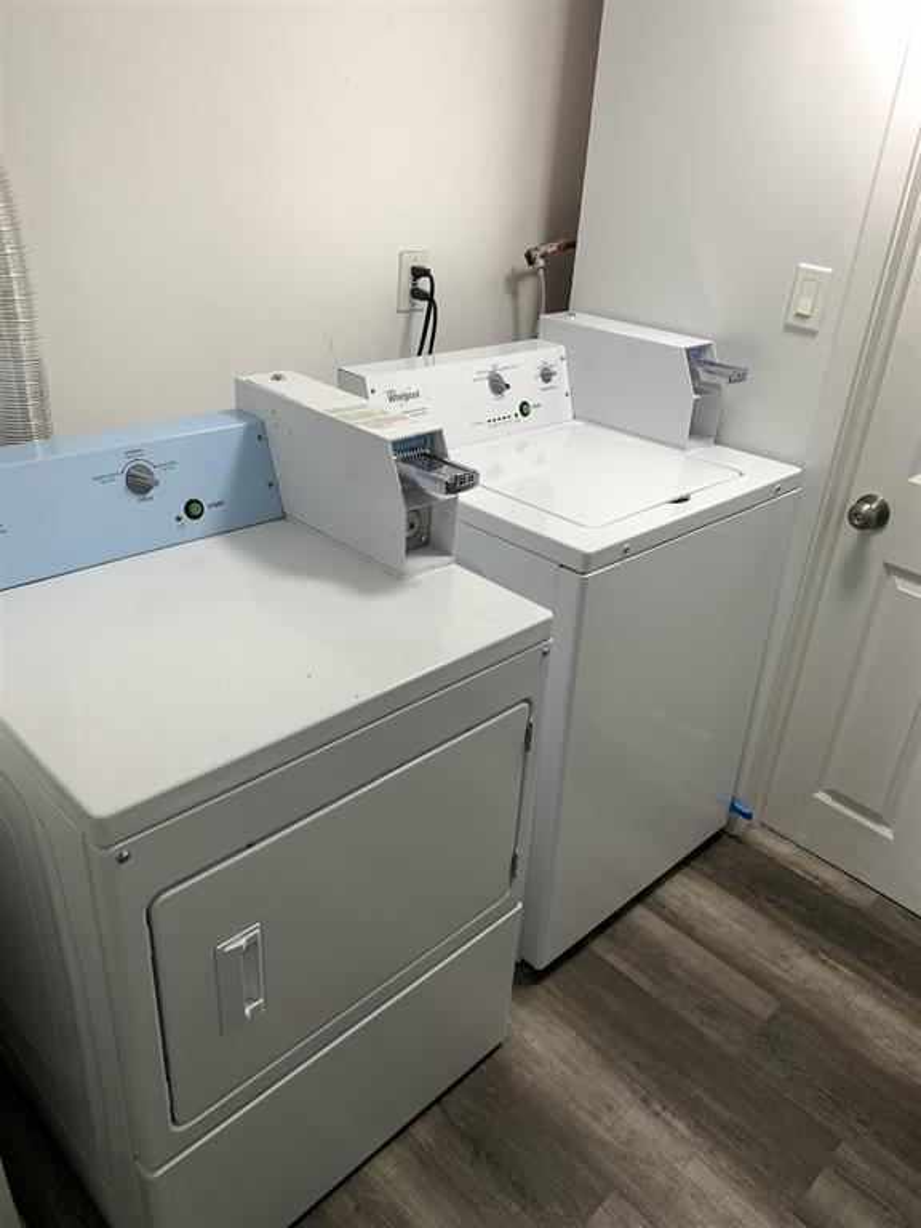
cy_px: 614
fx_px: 922
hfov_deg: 53.1
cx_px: 460
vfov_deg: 67.3
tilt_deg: -27.9
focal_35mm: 26
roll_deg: -4.1
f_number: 1.8
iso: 100
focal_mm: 4.25
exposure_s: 1/120
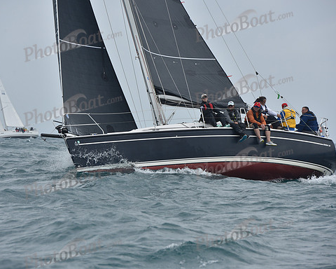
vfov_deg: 6.8
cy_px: 135
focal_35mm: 227
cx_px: 159
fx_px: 2257
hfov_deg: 8.5
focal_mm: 200
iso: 250
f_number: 8
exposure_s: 1/800
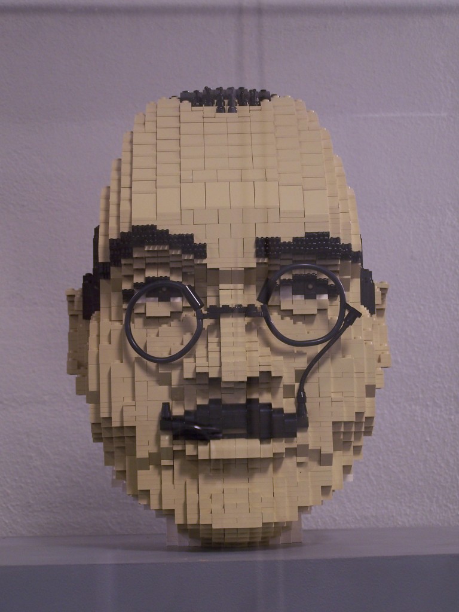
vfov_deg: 20.9
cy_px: 306
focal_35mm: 94
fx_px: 1662
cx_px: 230
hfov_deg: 15.7
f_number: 3.2
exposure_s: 1/2
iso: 80
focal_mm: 15.6
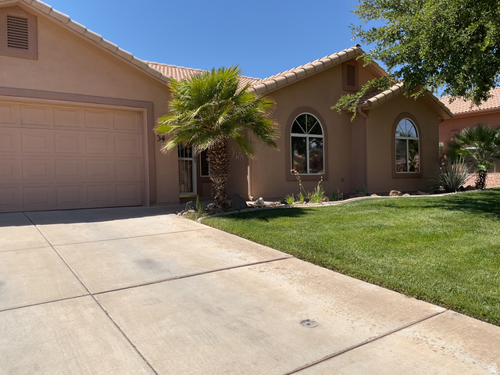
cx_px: 250
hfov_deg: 61.7
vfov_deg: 48.2
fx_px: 419
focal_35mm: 29
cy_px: 188
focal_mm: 3
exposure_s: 1/2227
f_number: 1.8
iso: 16
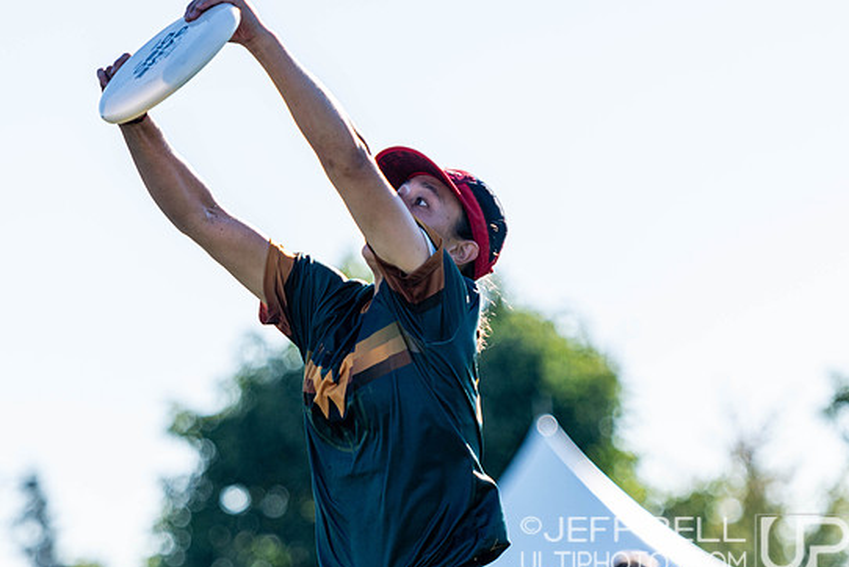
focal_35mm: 252
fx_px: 5946
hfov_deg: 8.2
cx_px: 390
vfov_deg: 5.5
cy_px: 340
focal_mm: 135
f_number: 2.8
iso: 100
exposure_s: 1/1250
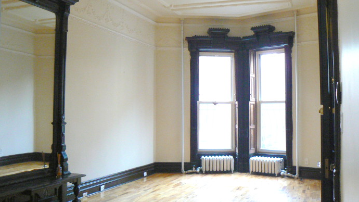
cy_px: 90
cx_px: 183
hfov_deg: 50.5
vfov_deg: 29.7
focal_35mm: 40
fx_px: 381
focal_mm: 6
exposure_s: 1/20
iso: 200
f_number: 2.8
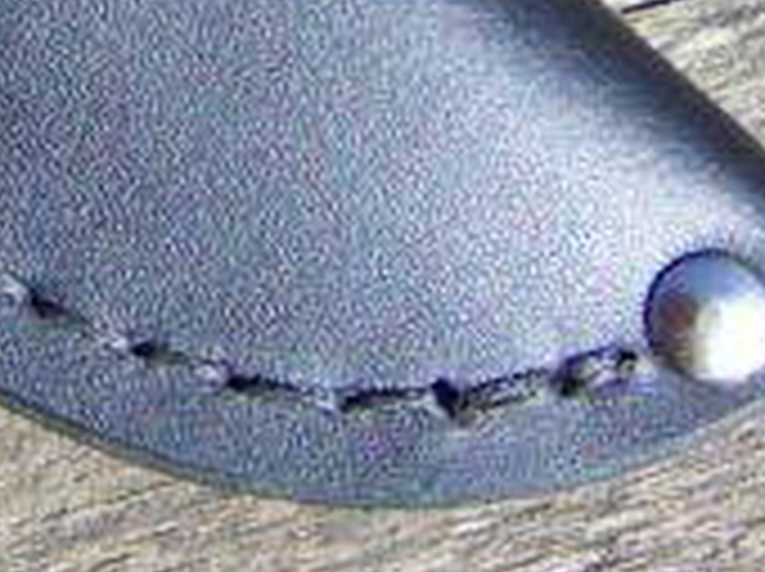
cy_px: -604
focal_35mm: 172
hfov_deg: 11.1
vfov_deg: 8.2
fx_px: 3796
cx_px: -356
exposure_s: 1/500
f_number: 2.8
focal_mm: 6.3
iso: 64
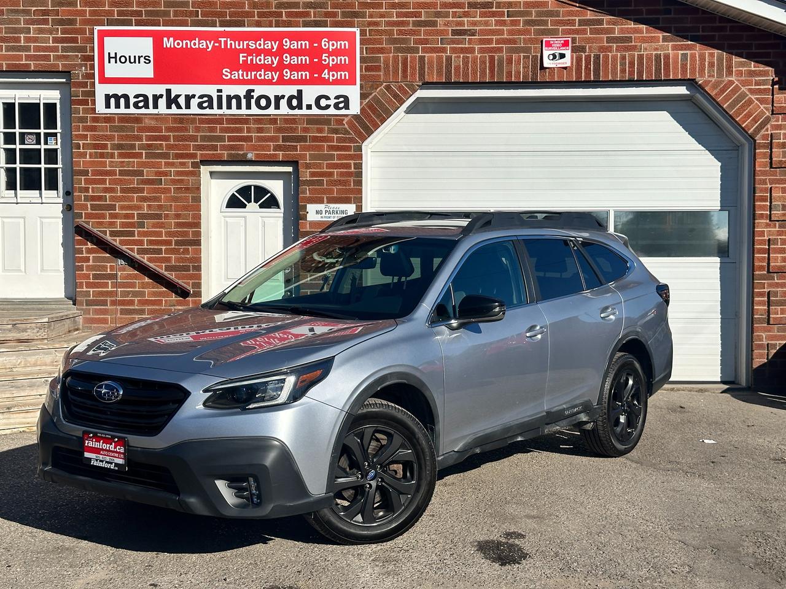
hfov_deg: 39.7
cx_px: 393
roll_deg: +0.3
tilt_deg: -2.3
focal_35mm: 48
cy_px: 294
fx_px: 1090
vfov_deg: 30.3
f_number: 1.78
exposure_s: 1/6211
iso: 64
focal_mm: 6.86
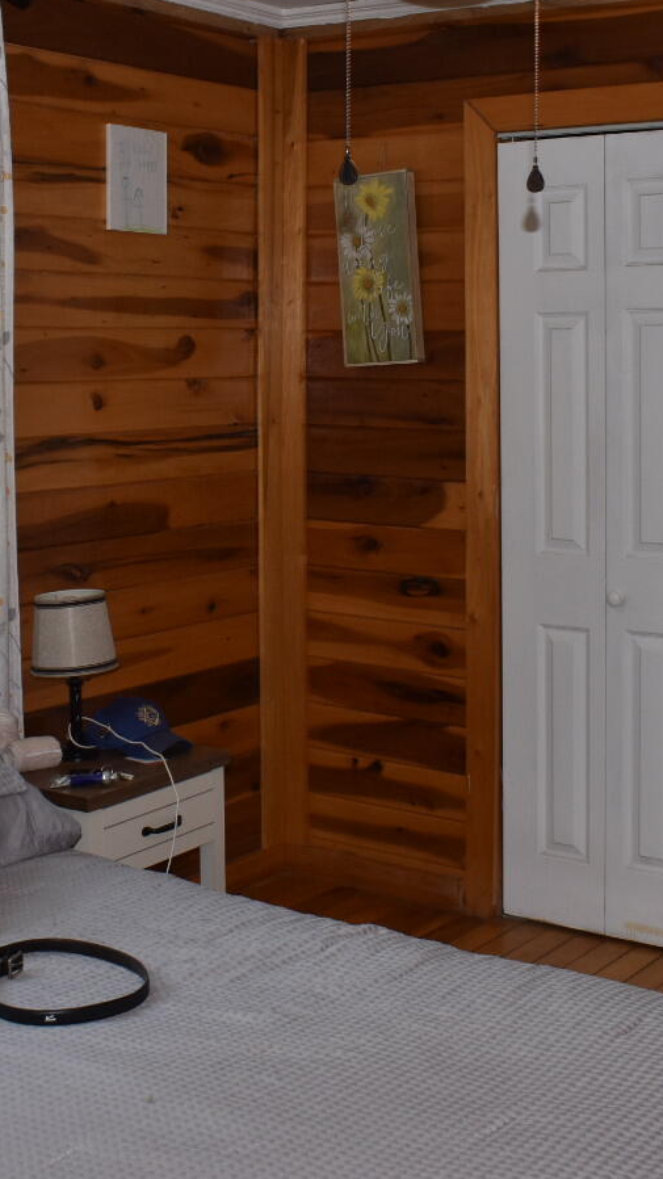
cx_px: 326
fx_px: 1594
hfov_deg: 23.5
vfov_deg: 40.5
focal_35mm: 51
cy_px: 492
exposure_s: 1/30
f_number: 5.6
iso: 200
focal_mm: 18
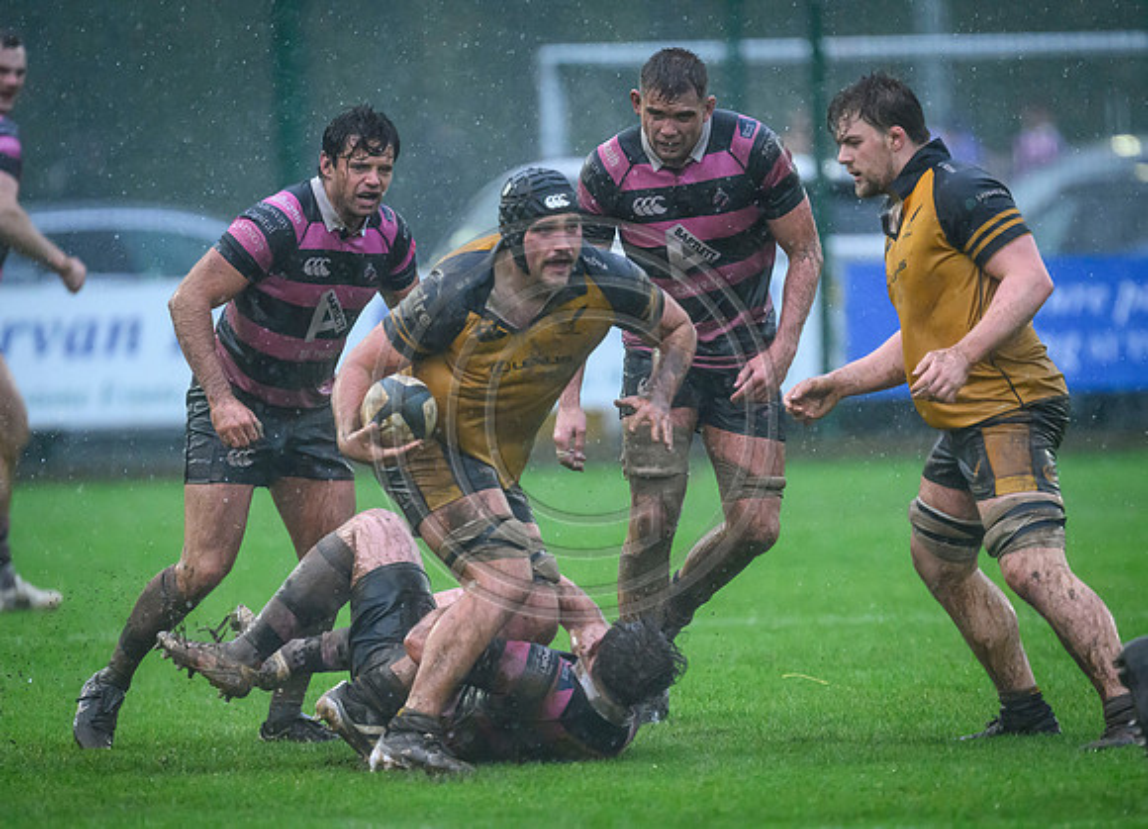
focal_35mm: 731
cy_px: 512
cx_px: 574
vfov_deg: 2.0
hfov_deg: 2.8
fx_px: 23911
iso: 6400
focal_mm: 560
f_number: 4
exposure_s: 1/1250
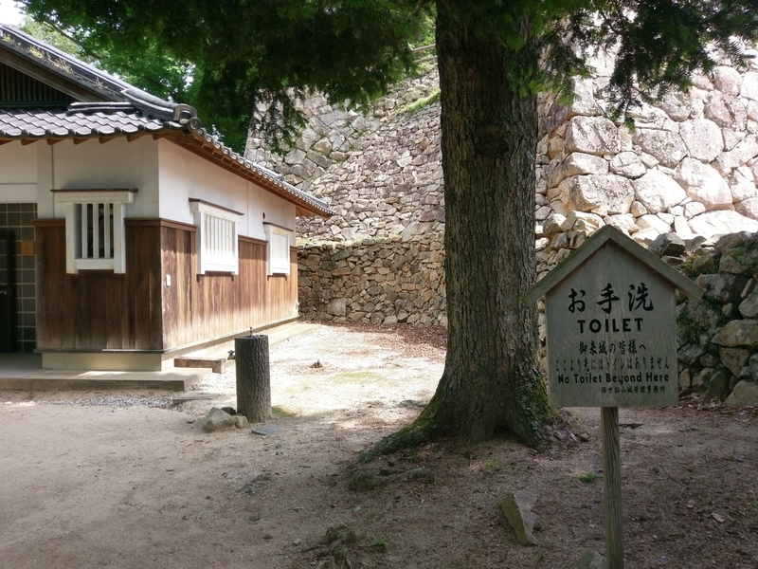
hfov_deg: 67.3
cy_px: 284
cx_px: 379
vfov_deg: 53.1
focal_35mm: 26
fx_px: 569
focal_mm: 4.58
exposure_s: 1/530
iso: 100
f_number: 1.8
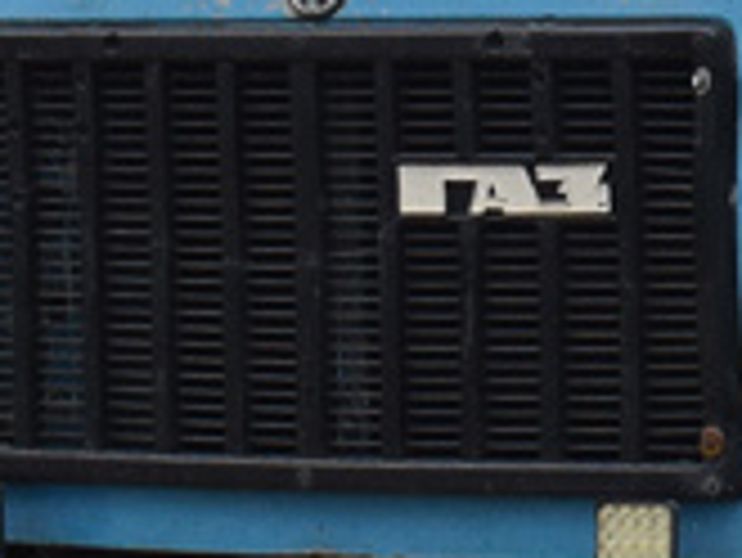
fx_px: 8537
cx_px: 1453
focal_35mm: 398
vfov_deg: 3.7
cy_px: -207
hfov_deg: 4.9
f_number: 6.3
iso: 400
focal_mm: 38
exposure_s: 1/500
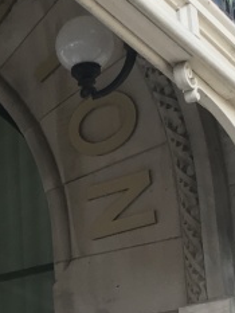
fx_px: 1537
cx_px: -200
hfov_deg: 8.4
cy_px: 384
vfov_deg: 11.4
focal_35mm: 170
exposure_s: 1/120
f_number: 2.2
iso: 32
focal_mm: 4.15
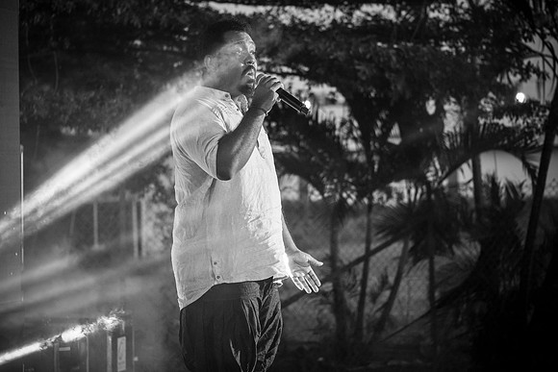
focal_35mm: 173
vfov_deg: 8.0
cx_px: 279
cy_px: 186
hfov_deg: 11.9
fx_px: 2677
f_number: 2.8
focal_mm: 80
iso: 2500
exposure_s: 1/160
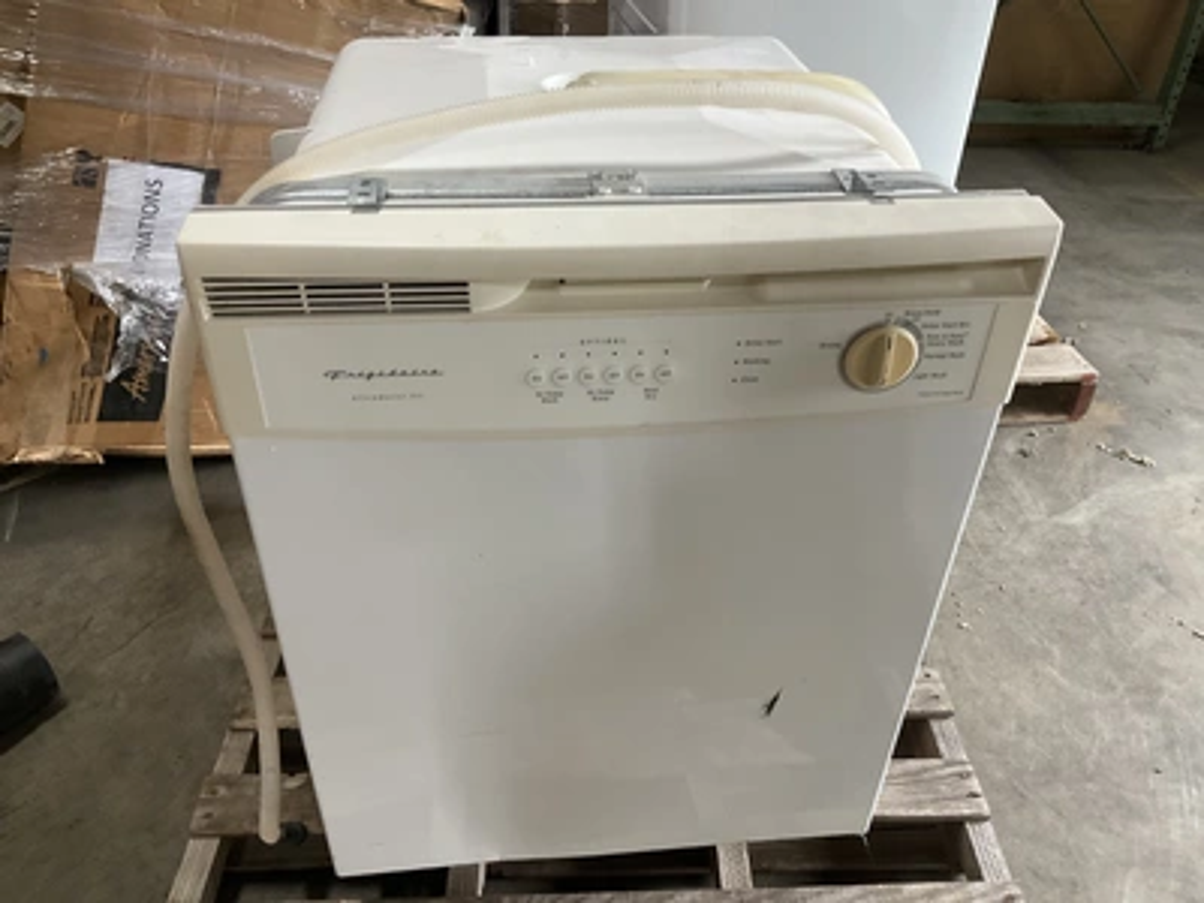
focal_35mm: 29
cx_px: 602
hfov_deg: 61.7
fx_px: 1009
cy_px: 452
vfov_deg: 48.2
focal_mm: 3
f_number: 1.8
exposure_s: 1/60
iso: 160
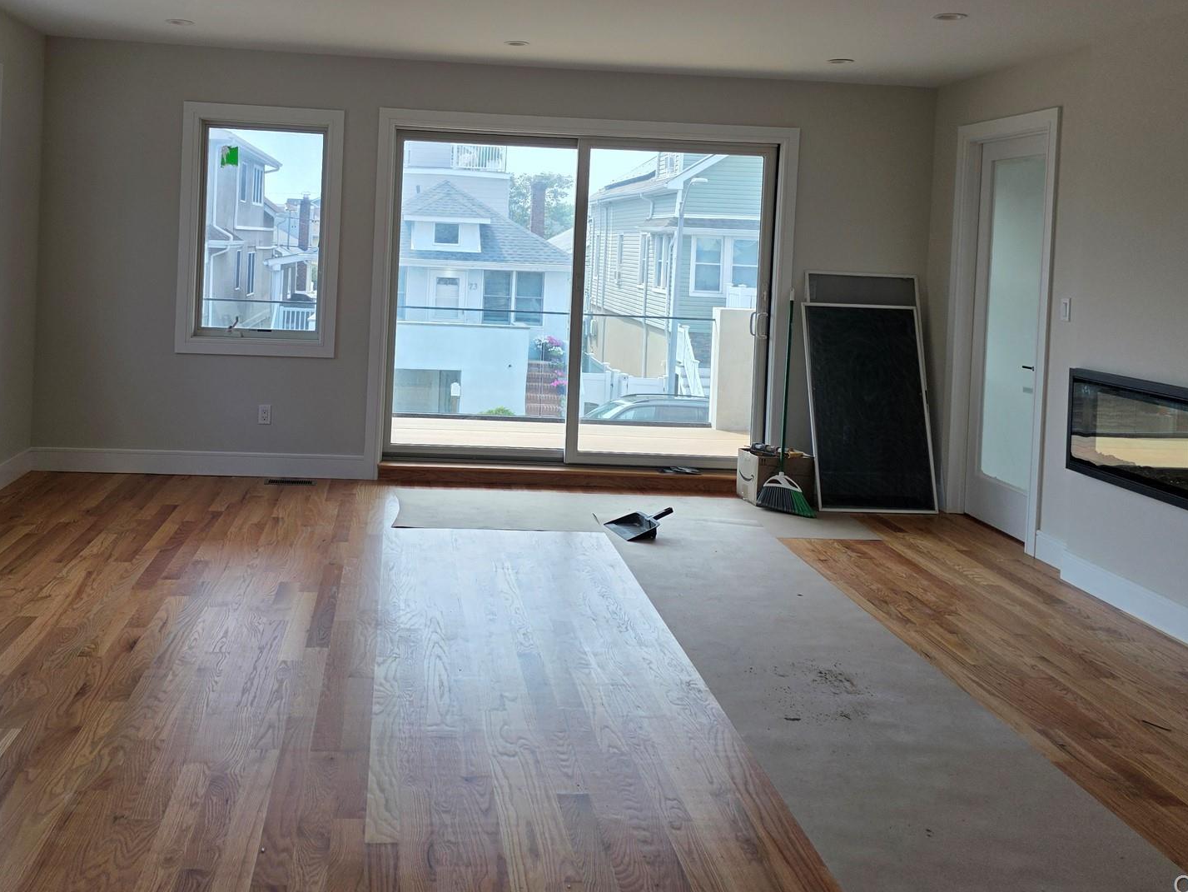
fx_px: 1133
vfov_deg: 42.1
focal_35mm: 33
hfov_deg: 55.0
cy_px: 266
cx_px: 490
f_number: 1.7
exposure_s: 1/359
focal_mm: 6.3
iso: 32
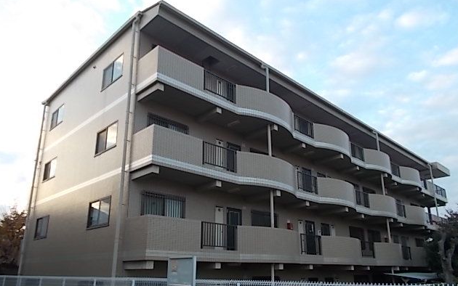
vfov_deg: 44.3
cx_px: 230
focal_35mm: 28
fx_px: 350
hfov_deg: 66.5
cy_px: 171
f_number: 3.2
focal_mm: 4.6
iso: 80
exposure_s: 1/50
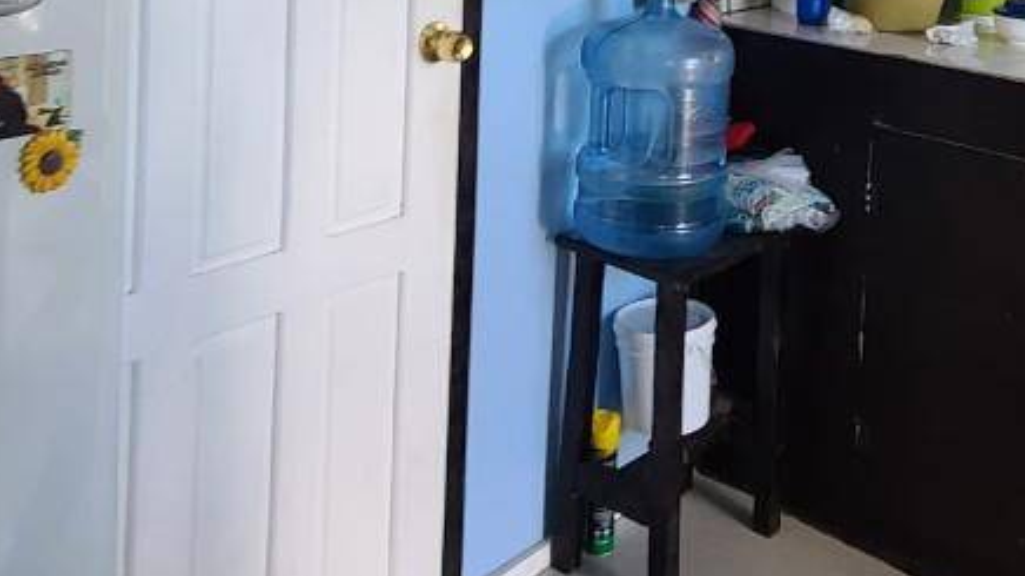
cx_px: 677
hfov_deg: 50.8
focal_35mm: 39
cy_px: -153
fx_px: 1060
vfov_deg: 26.3
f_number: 2.2
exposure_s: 1/60
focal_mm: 2.2
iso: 250
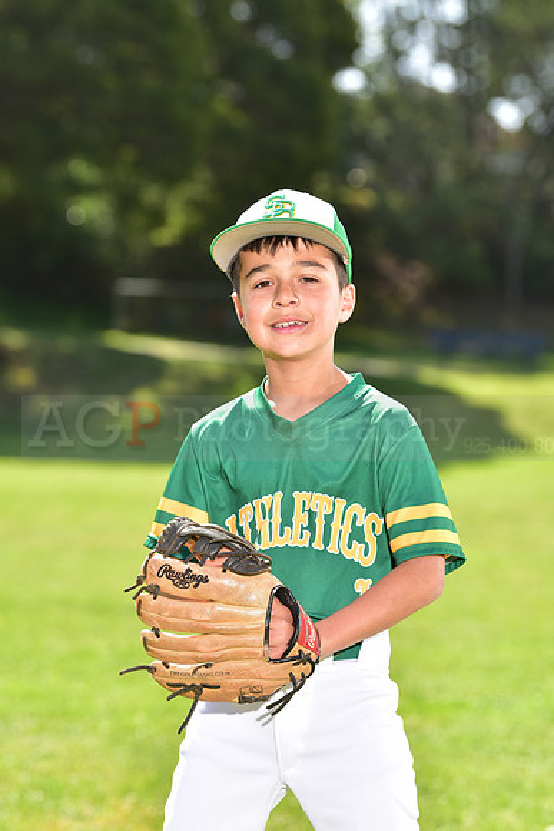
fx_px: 3114
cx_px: 277
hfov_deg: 10.2
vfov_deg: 15.2
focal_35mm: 135
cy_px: 416
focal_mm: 135
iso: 100
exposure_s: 1/200
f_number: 5
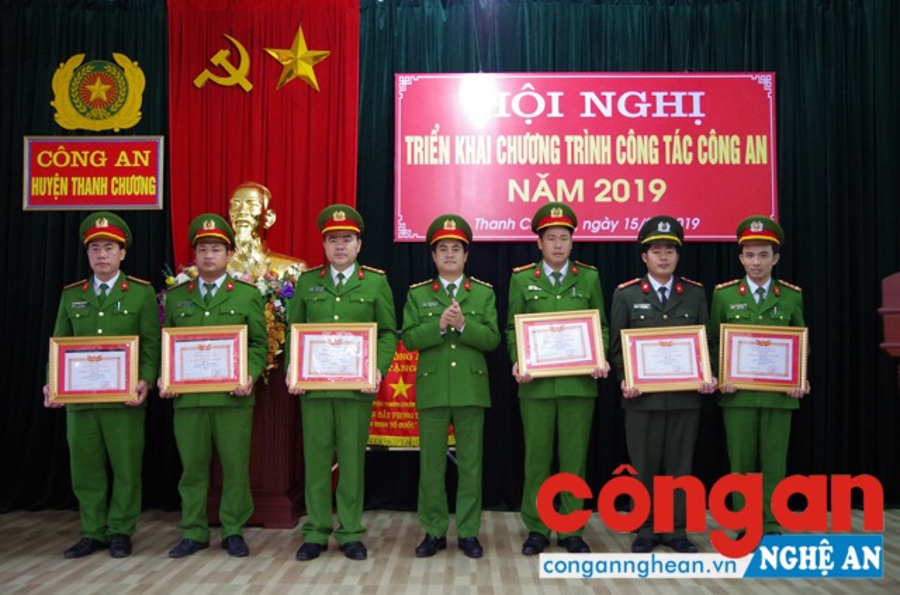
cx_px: 450
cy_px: 298
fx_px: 898
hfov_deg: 53.3
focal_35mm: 36
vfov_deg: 36.7
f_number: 4
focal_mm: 24
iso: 3200
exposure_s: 1/50
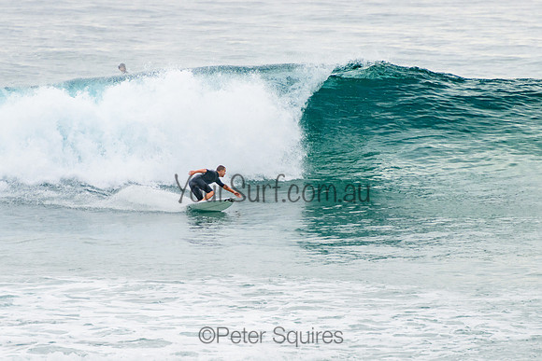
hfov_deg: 3.8
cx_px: 256
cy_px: 168
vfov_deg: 2.5
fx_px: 8274
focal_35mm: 549
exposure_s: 1/1250
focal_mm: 400
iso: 500
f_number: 6.3
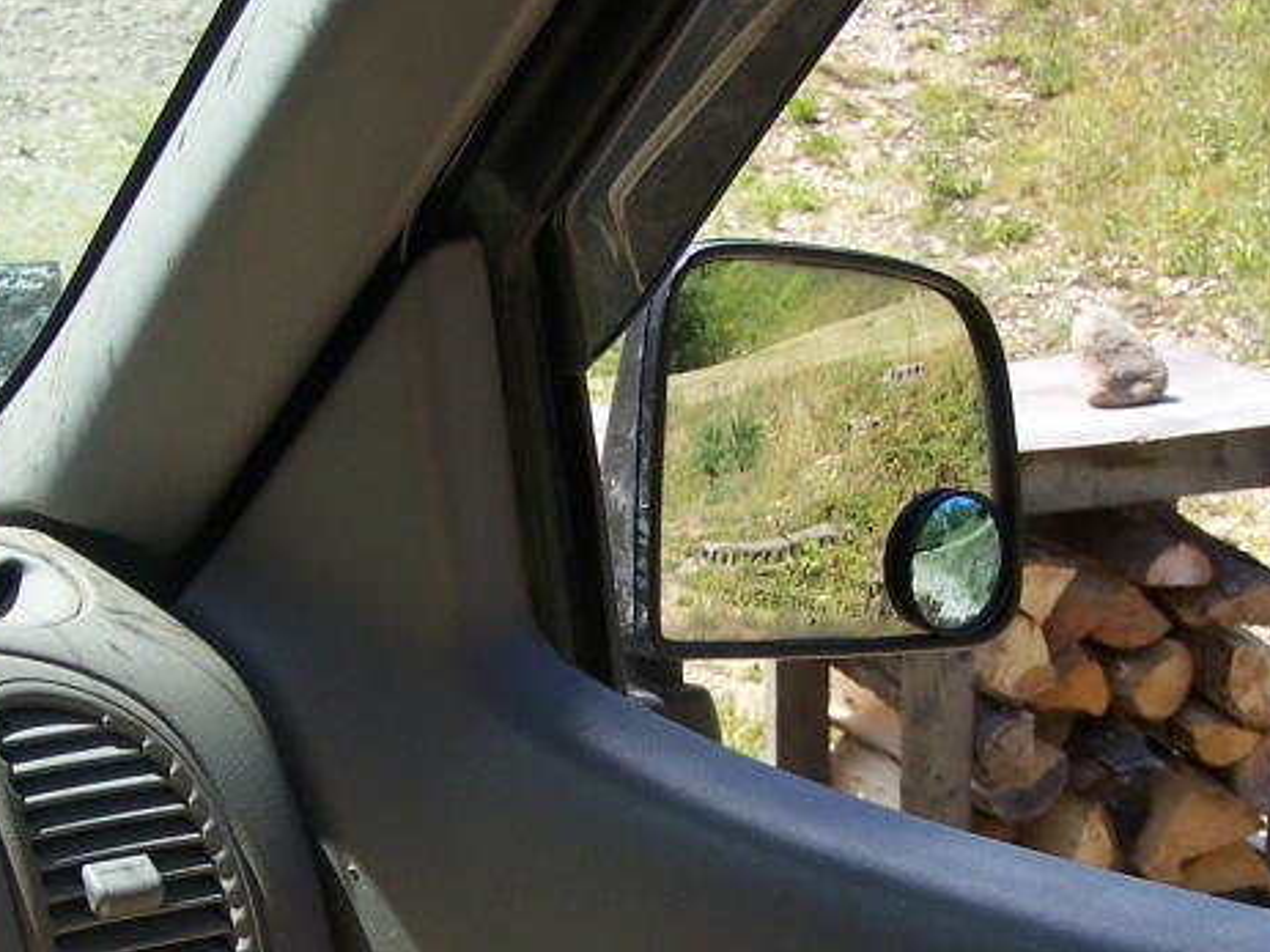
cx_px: 620
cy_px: 669
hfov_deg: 23.3
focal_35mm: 84
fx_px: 3081
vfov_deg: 17.5
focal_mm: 6.3
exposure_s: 1/640
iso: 100
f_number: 2.8
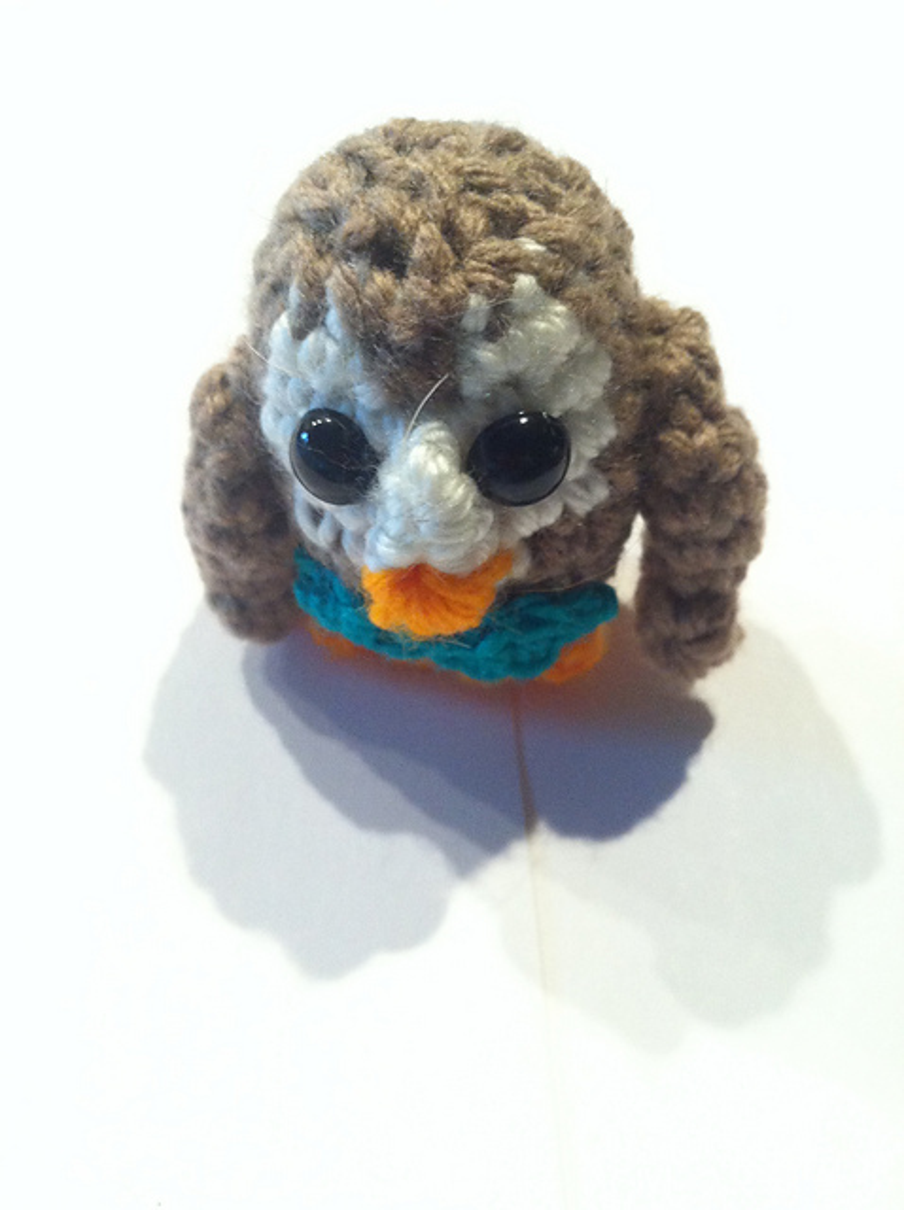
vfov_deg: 52.7
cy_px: 605
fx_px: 1222
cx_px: 452
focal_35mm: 35
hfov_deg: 40.6
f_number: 2.8
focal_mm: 3.85
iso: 320
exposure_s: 1/15
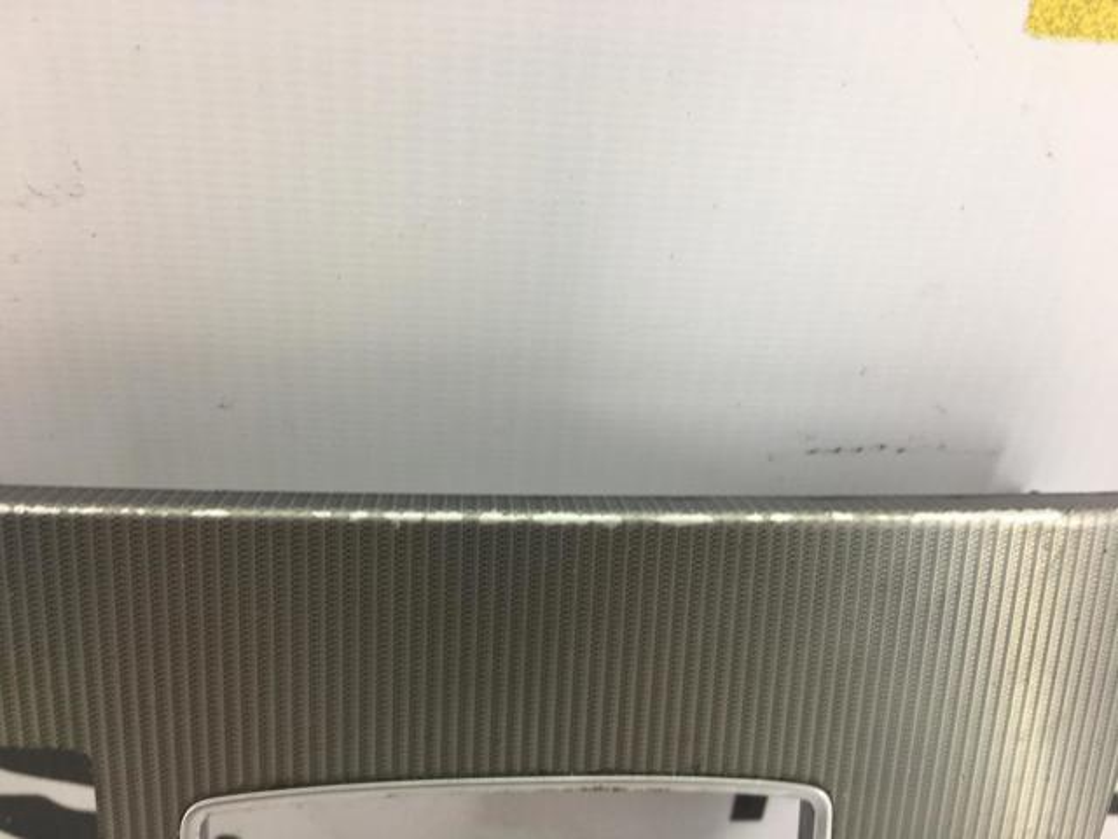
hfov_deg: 61.7
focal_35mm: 29
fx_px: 937
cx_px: 559
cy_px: 420
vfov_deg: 48.2
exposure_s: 1/50
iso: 32
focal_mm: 4.15
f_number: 2.2
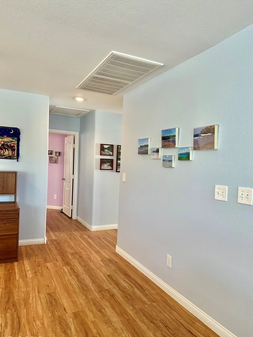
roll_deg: -3.1
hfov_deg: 54.9
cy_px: 173
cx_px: 124
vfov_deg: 69.4
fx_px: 244
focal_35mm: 25
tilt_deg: +0.0
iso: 125
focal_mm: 6.86
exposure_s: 1/60
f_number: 1.78
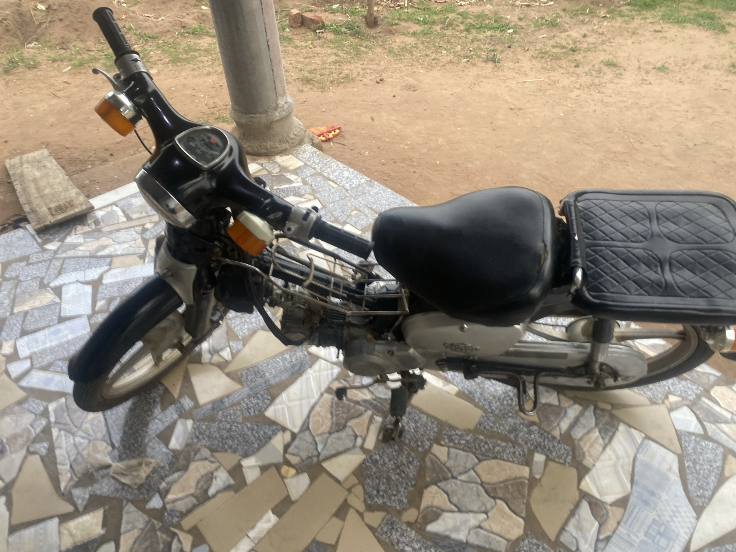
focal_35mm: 26
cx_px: 368
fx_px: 553
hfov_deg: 67.3
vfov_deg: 53.1
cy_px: 276
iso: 125
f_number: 1.8
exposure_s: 1/74
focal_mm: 4.25
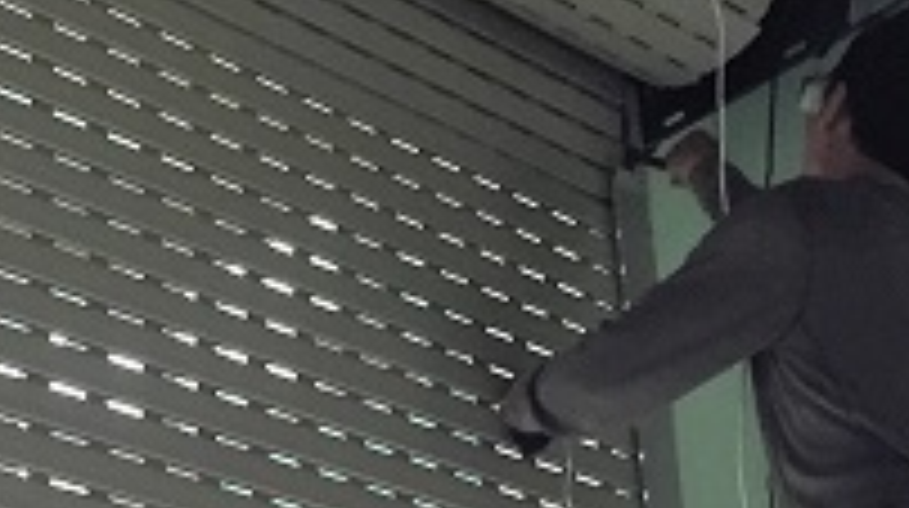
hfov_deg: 22.6
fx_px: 2263
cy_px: 450
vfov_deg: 12.7
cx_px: 320
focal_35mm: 94
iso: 64
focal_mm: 4.15
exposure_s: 1/33
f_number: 2.2
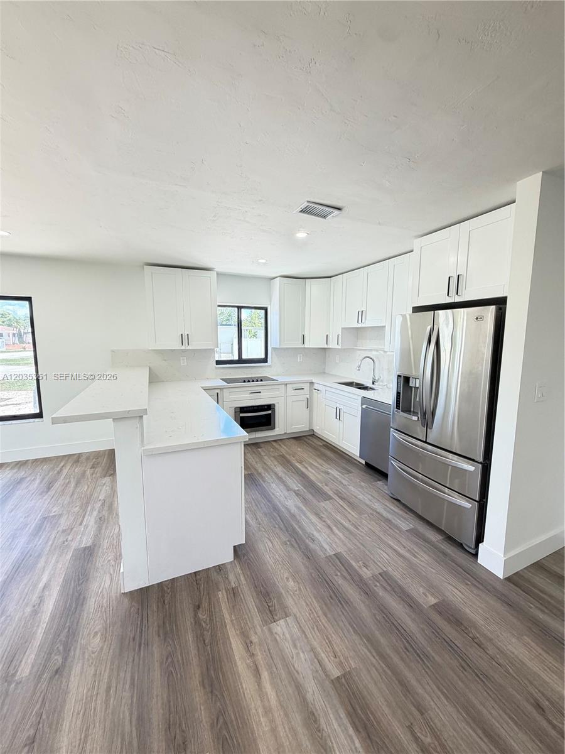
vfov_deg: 102.1
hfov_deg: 85.7
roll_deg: -0.2
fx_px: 305
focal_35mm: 14
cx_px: 282
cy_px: 377
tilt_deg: -8.0
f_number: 2.2
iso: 200
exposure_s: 1/60
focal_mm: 2.22
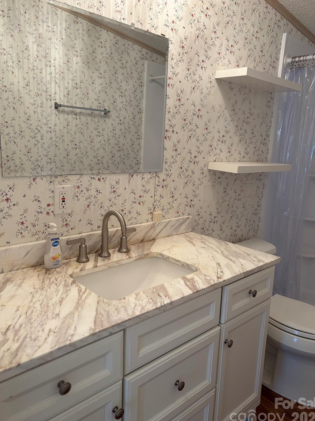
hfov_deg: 51.3
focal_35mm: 27
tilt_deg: -12.0
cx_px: 162
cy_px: 211
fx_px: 328
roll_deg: -2.6
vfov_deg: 65.3
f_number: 1.6
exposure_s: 1/60
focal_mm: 5.96
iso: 80
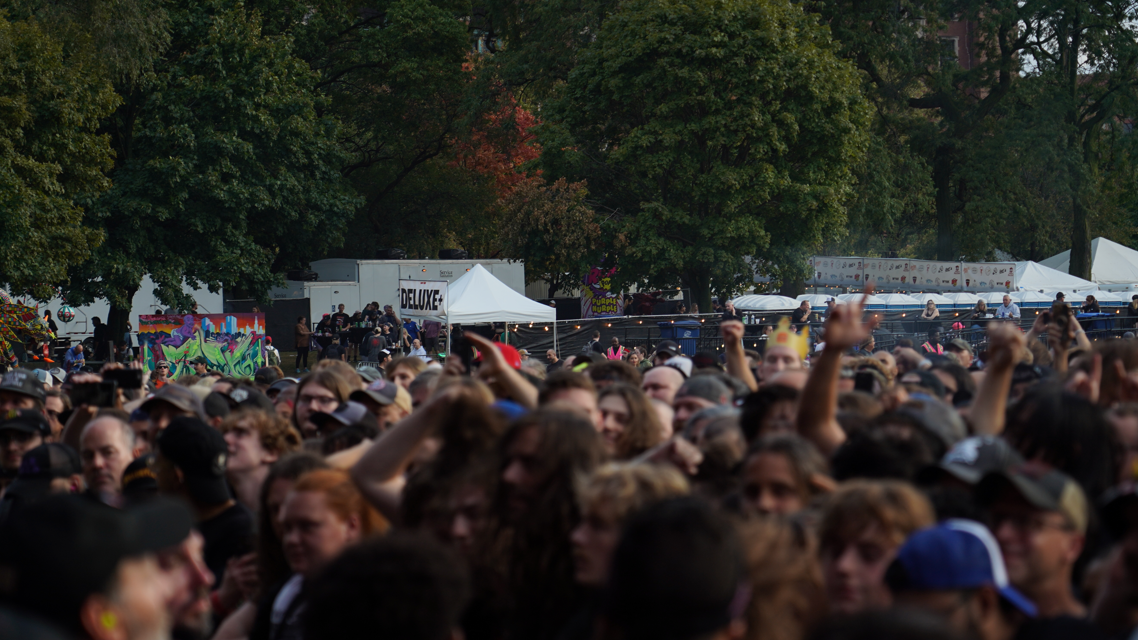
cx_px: 585
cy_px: 408
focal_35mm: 121
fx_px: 3651
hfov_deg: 17.7
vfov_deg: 10.0
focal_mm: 102
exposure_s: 1/125
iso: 100
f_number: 4.5
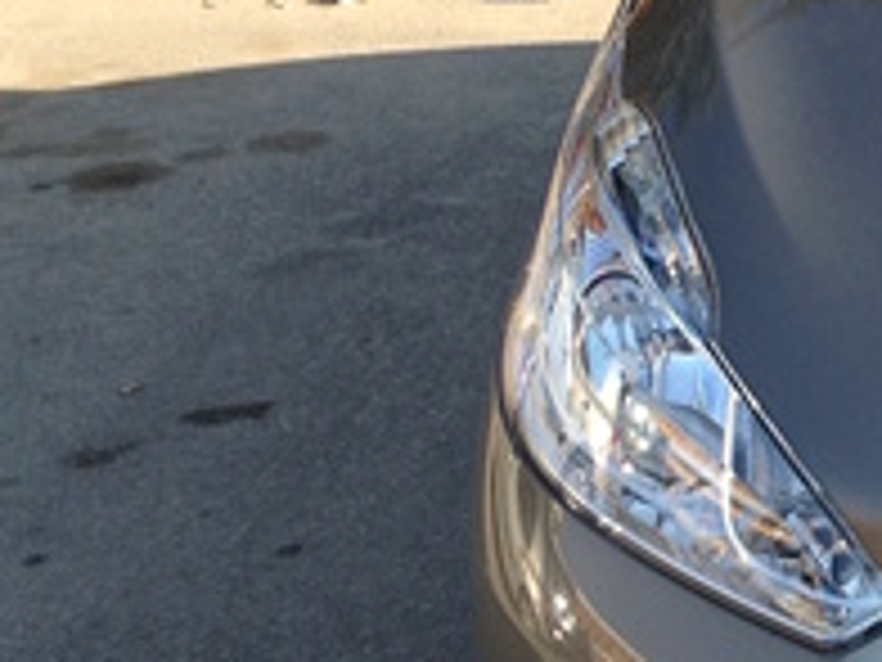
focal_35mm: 135
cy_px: 419
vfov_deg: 11.0
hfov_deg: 14.0
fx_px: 3440
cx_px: 1188
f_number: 2.4
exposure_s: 1/616
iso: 50
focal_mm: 4.12
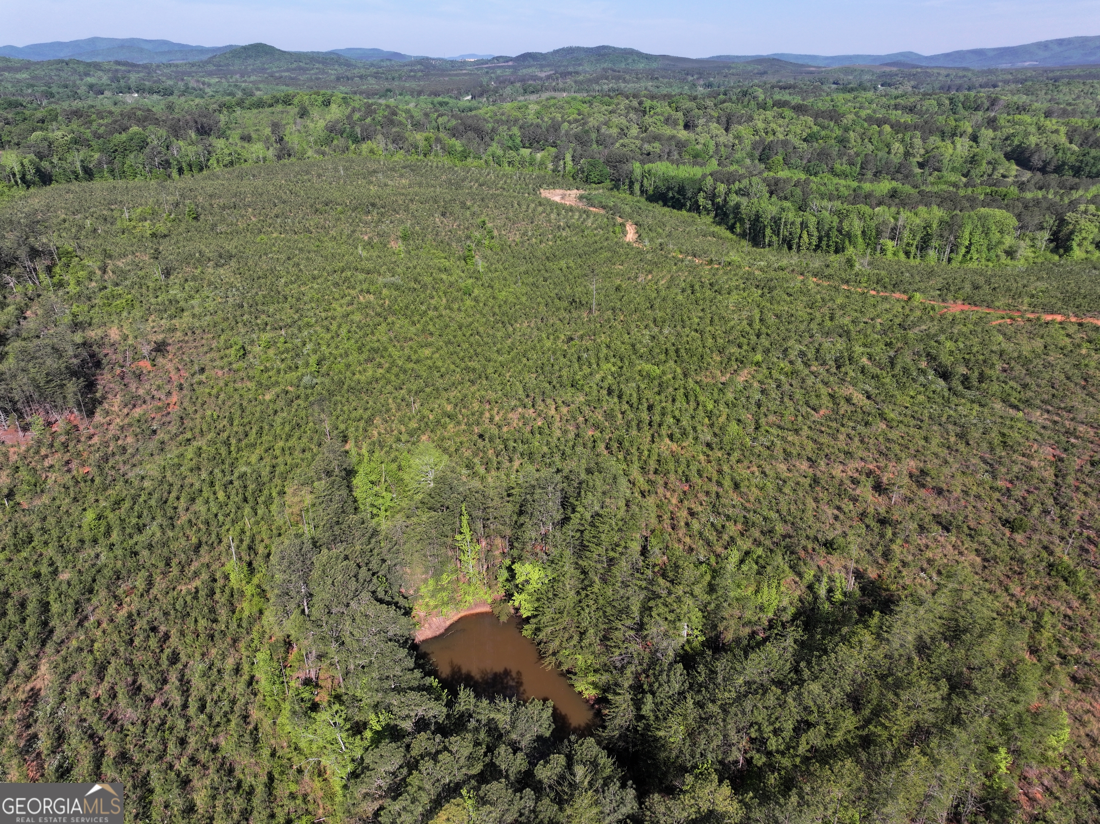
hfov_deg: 71.6
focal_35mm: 24
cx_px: 550
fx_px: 762
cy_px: 412
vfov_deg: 56.8
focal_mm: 12.29
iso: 100
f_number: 2.8
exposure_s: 1/1600
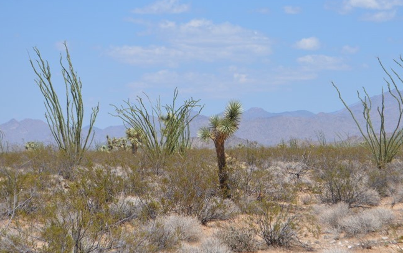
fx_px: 1548
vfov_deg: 9.3
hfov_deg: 14.8
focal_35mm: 141
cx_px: 251
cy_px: 143
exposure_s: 1/1600
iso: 400
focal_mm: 55
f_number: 7.1
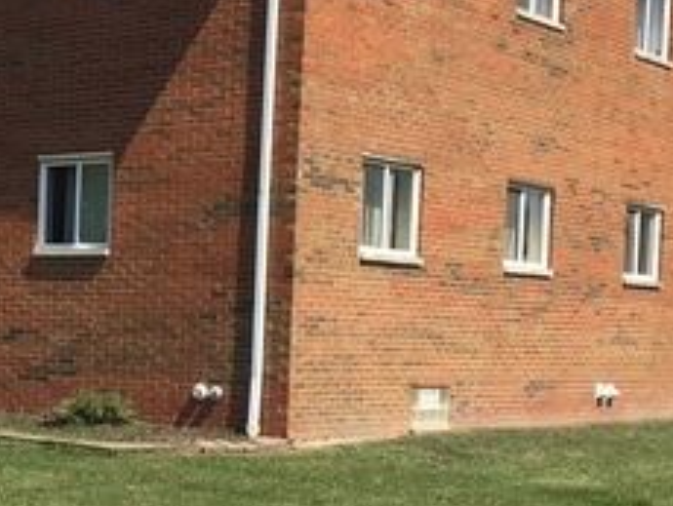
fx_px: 1635
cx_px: -165
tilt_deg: +0.0
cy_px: 371
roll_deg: -3.0
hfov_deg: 21.4
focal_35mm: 84
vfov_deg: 17.5
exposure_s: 1/1799
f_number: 2.2
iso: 32
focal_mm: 4.15
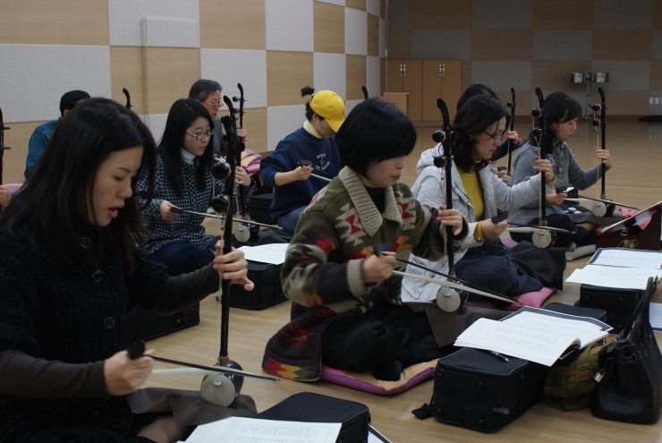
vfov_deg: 25.8
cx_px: 331
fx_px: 966
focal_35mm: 52
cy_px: 222
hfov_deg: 37.8
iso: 800
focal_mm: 35
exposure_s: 1/60
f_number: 5.6
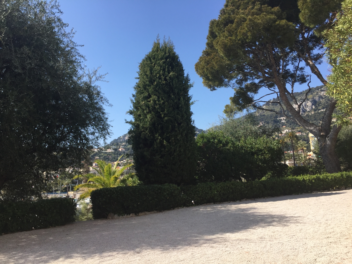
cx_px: 176
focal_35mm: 29
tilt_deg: +9.7
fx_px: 295
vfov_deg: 48.2
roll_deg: +1.9
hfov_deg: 61.7
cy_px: 132
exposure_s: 1/1364
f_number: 2.2
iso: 32
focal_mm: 4.15
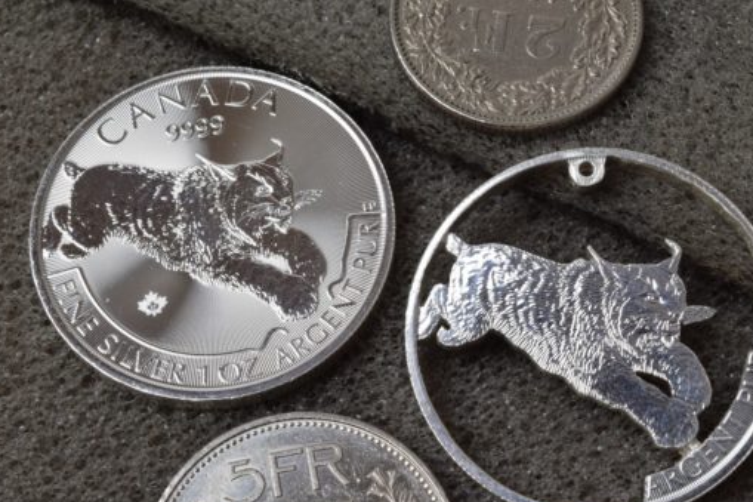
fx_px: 1664
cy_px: 295
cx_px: 426
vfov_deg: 17.1
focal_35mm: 80
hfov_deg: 25.5
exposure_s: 1/10
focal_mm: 45
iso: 640
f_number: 22
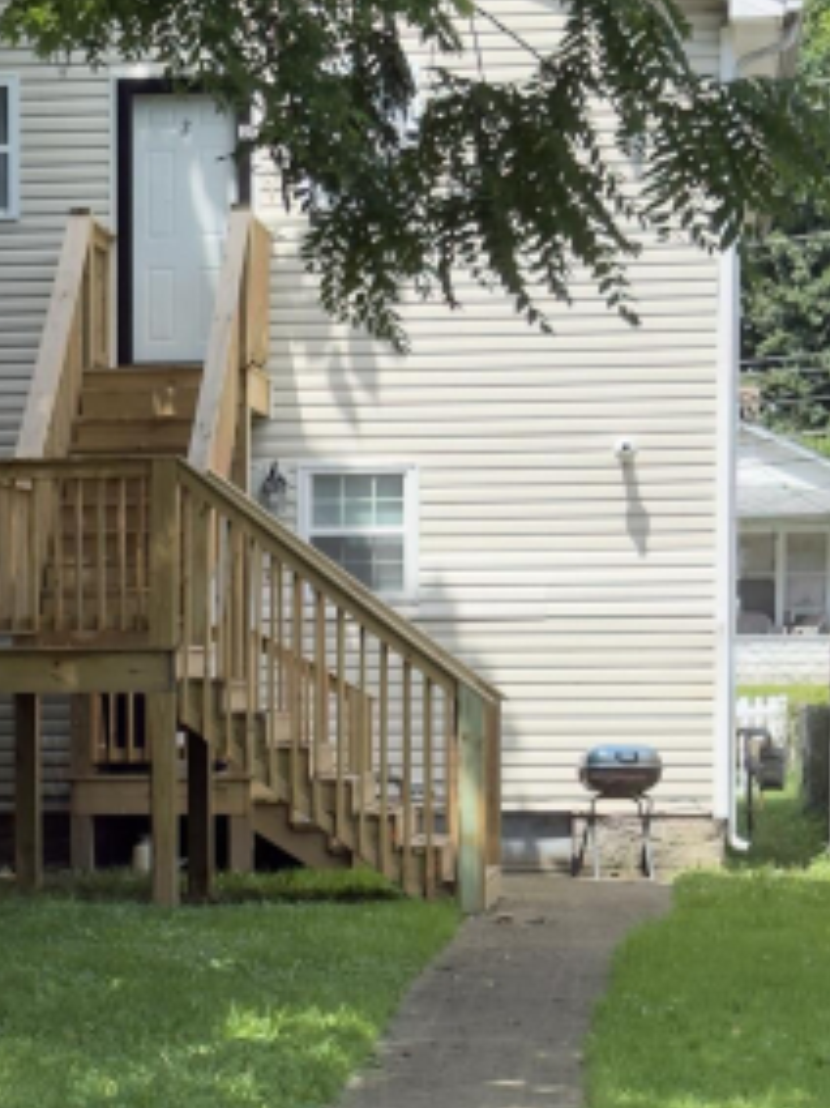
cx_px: 82
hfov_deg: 13.0
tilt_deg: -1.2
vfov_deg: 17.4
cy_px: 793
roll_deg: -0.2
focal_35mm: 113
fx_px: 3615
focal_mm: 6.76
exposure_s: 1/1285
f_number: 1.78
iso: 80
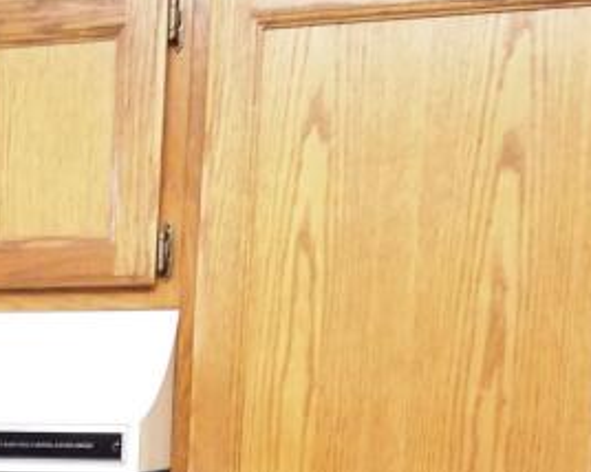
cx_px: -62
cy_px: 593
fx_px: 1695
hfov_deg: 19.0
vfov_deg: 15.2
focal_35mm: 97
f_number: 1.7
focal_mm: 4.2
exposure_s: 1/12
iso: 200
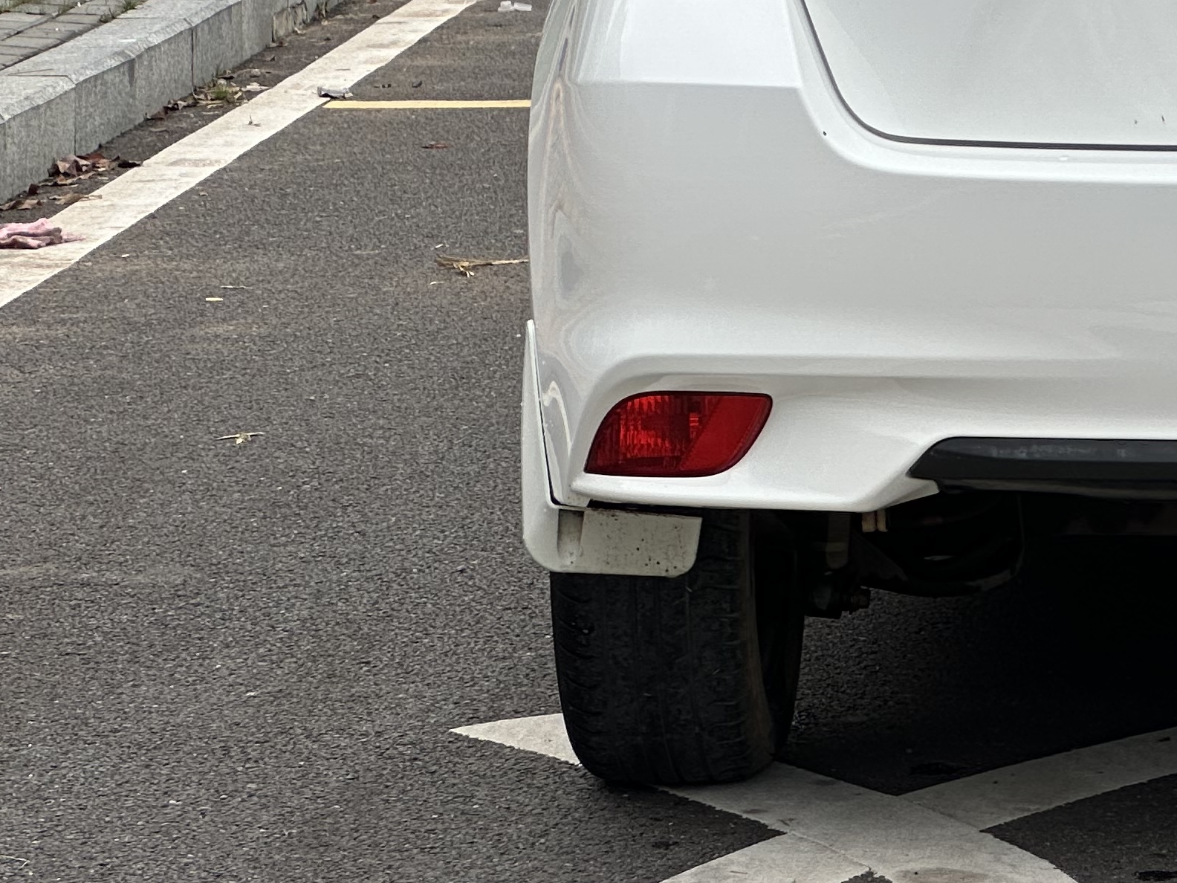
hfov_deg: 9.9
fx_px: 6664
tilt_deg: -1.8
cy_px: -139
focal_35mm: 196
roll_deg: -0.5
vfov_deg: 7.5
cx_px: 1483
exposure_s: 1/227
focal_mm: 9
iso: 32
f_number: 2.8
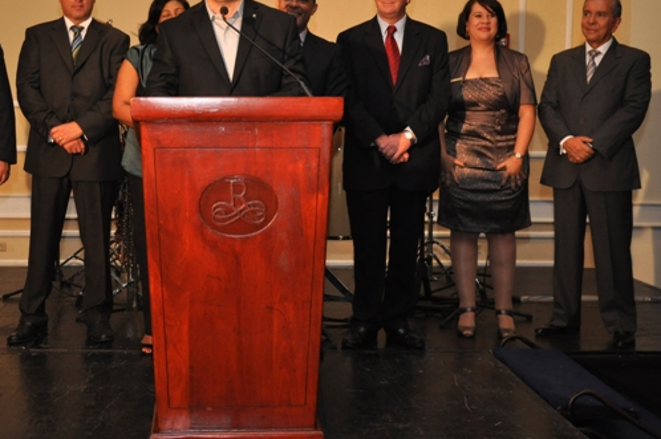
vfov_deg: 24.9
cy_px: 166
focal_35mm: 54
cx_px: 264
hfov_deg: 36.8
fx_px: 991
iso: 1000
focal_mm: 28
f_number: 4
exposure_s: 1/125
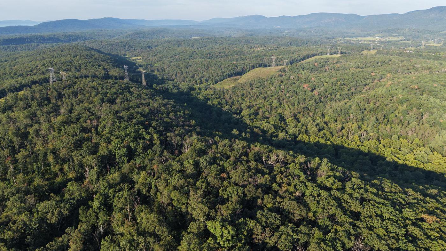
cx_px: 219
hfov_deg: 69.9
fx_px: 319
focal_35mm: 27
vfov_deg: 42.8
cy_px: 111
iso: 100
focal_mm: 8.67
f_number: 1.8
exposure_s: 1/1000
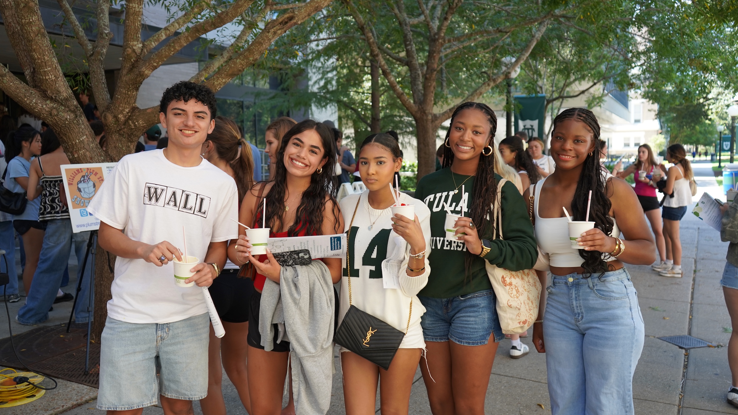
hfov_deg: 59.5
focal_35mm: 33
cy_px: 209
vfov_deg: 35.6
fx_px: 646
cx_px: 368
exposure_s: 1/160
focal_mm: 31
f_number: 4
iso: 250
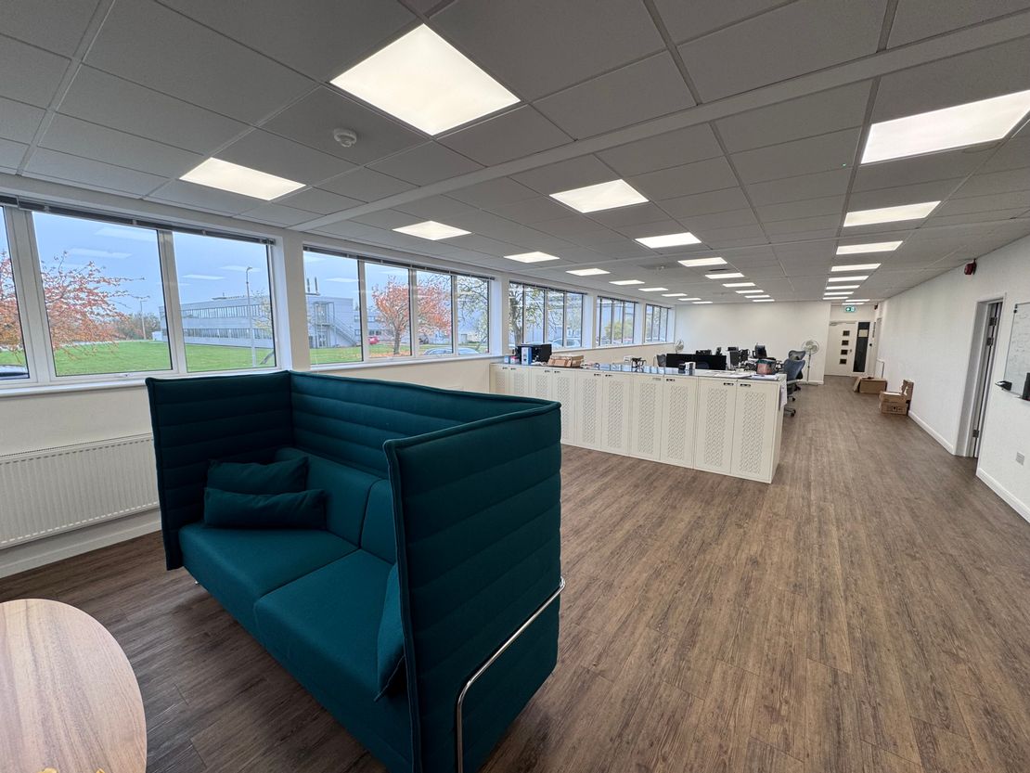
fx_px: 417
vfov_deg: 85.7
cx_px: 515
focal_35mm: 14
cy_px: 386
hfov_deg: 102.1
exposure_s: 1/100
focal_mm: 2.22
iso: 50
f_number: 2.2
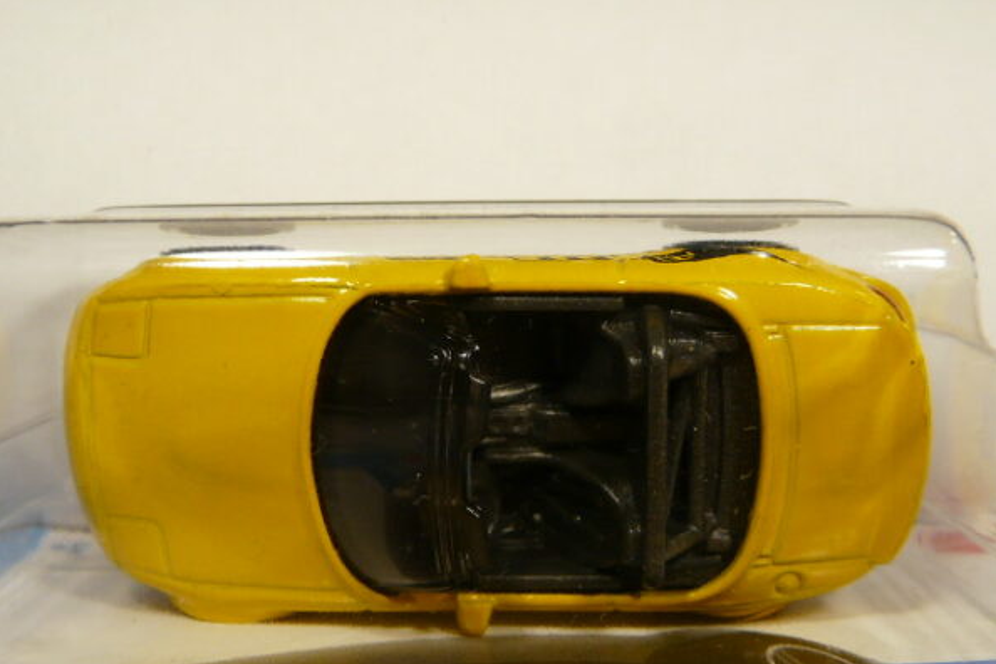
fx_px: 1134
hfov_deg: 47.4
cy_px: 334
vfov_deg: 32.6
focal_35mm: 41
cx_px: 500
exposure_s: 1/80
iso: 100
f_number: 2.8
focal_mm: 4.6
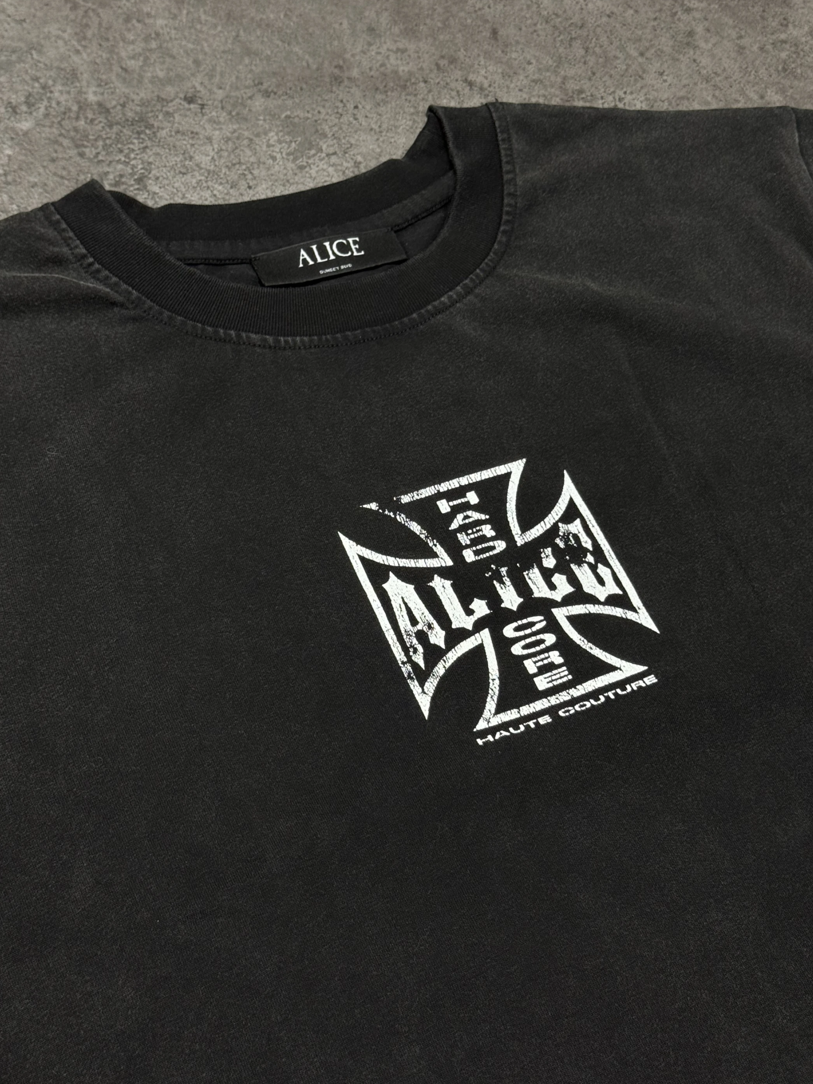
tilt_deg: -57.2
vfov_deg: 38.9
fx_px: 1534
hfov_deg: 29.7
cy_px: 533
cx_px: 405
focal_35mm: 49
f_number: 1.78
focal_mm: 6.76
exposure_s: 1/120
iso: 64
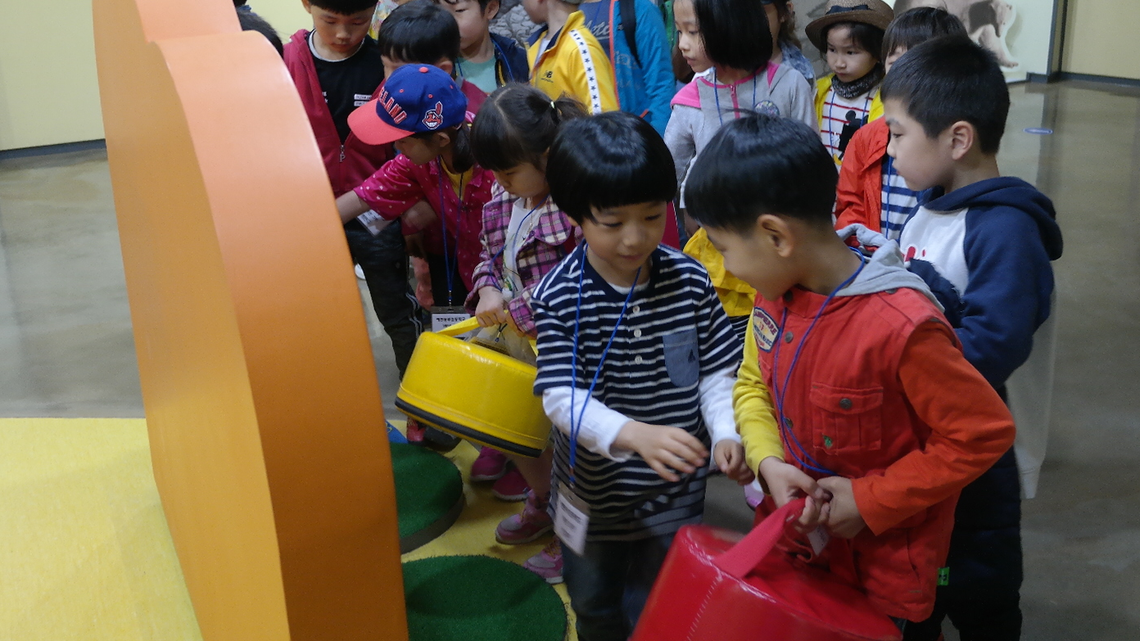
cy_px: 242
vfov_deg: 30.3
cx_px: 640
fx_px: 1179
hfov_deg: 51.5
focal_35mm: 39
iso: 800
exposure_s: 1/40
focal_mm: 20
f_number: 3.5
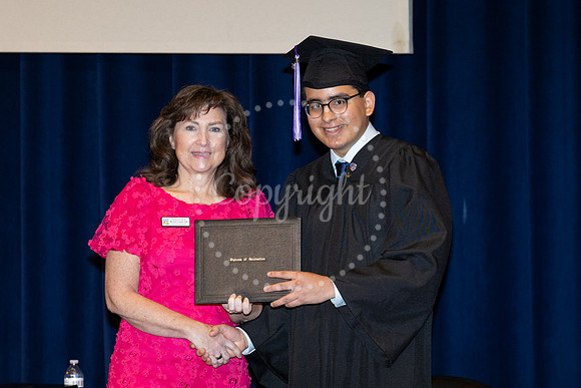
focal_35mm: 169
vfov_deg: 8.1
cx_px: 304
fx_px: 2721
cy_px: 203
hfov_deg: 12.2
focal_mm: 135
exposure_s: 1/160
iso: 1600
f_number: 5.6
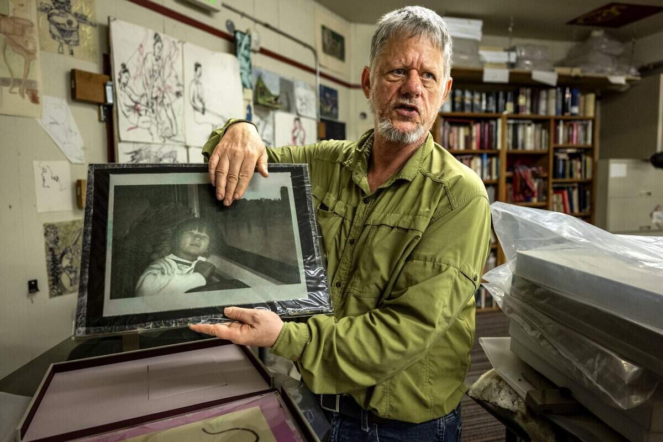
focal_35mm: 24
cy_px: 221
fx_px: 442
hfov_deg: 73.7
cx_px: 332
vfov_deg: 53.1
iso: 2500
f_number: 2.8
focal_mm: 24
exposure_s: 1/250
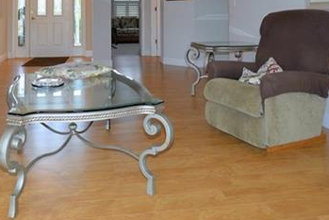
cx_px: 123
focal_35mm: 47
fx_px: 430
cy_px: 2
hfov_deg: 41.6
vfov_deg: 27.1
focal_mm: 16
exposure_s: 1/80
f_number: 4
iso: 400
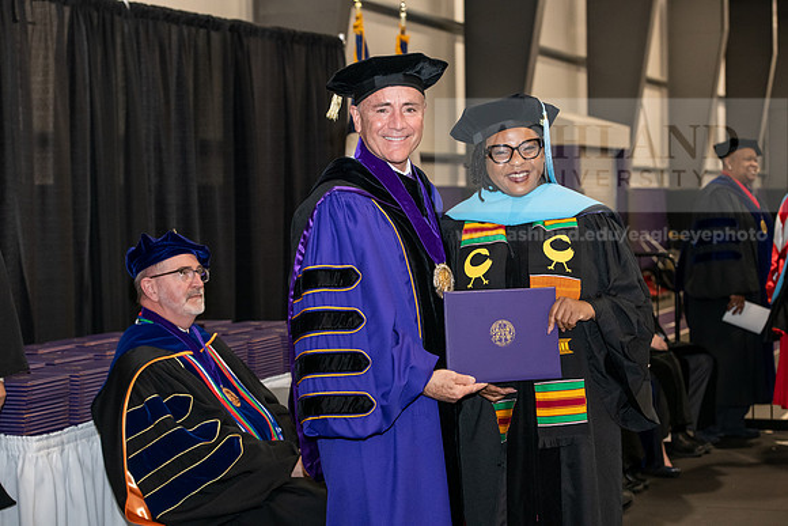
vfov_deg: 17.5
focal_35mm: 78
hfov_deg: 26.0
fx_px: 1708
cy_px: 263
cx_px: 394
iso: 2500
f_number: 5.6
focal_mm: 78
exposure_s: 1/200
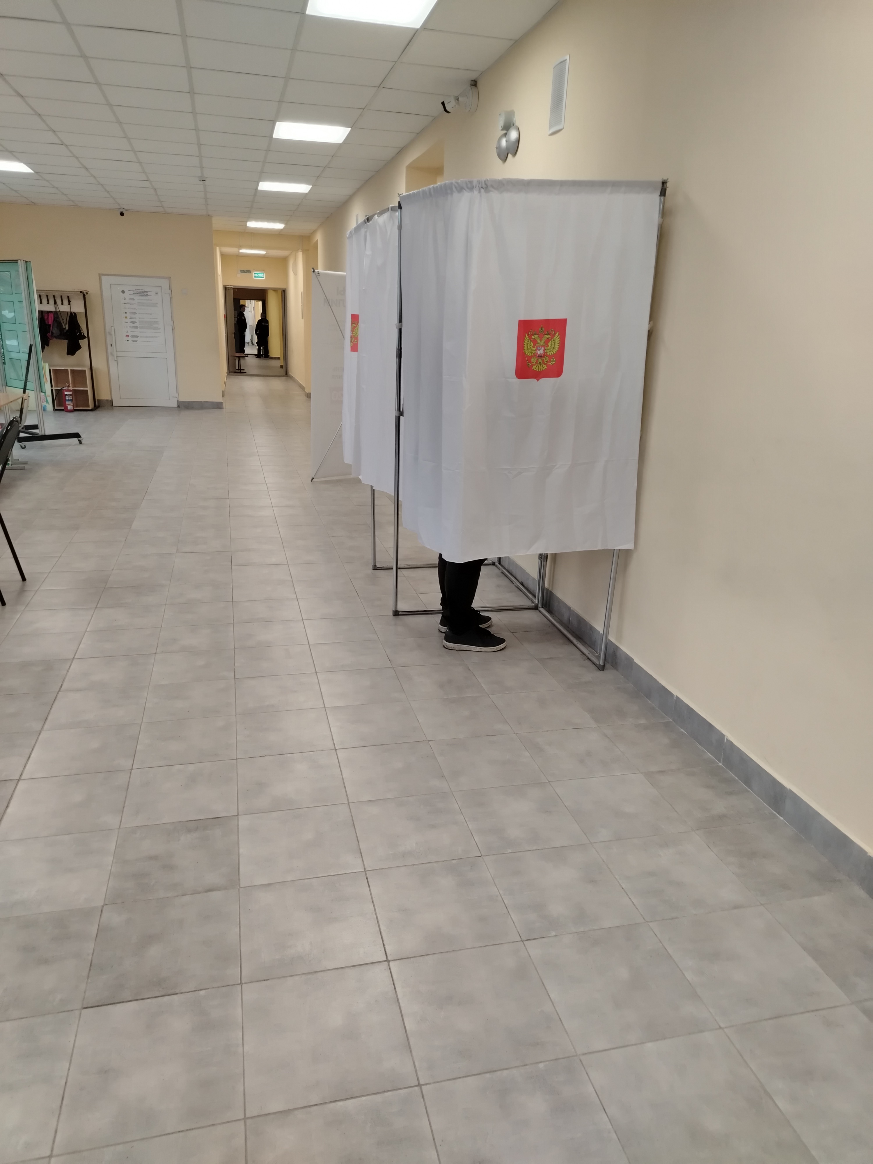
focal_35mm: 24
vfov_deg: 71.6
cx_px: 436
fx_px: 807
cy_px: 582
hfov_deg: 56.8
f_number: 1.75
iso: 309
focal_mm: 5.25
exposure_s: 1/50
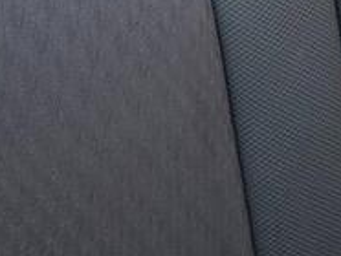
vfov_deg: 9.0
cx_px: 94
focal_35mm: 158
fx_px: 1558
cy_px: -227
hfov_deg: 12.5
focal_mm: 6.3
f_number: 1.7
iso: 80
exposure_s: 1/1461
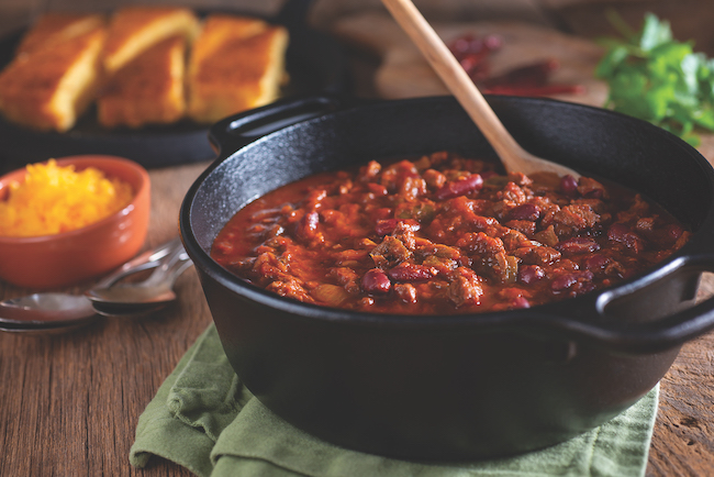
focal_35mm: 60
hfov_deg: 33.4
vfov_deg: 22.6
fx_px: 1190
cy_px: 238
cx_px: 357
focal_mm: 60
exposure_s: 1/160
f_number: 6.3
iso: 400
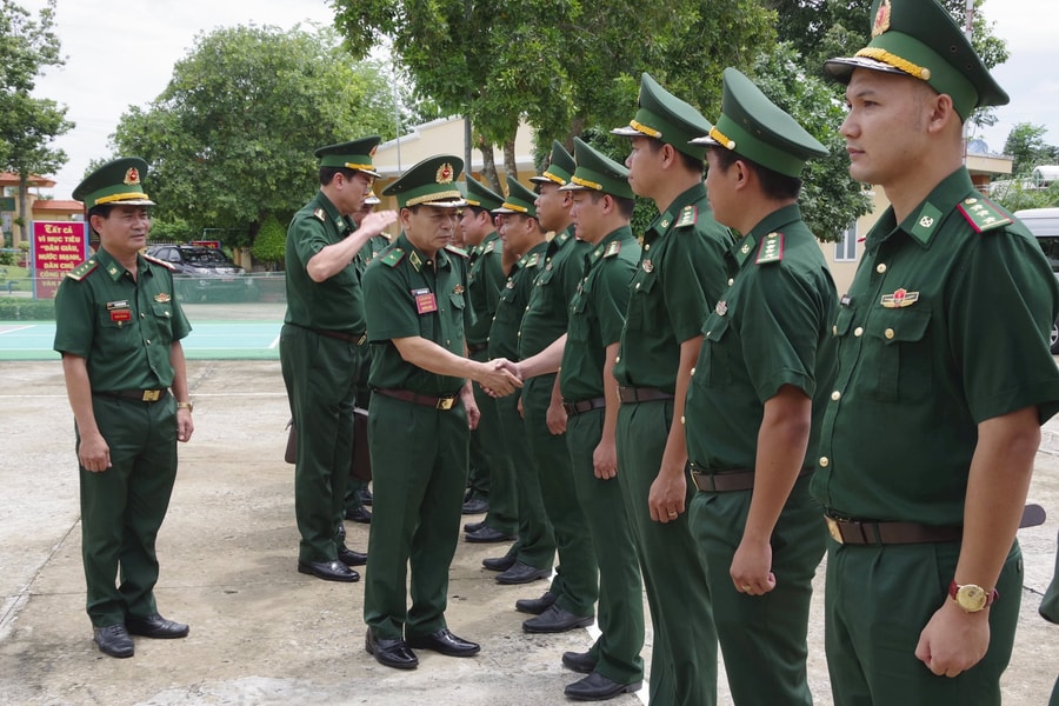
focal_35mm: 36
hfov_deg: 53.1
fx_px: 1059
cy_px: 353
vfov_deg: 36.9
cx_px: 530
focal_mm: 24
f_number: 9
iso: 200
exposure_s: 1/160
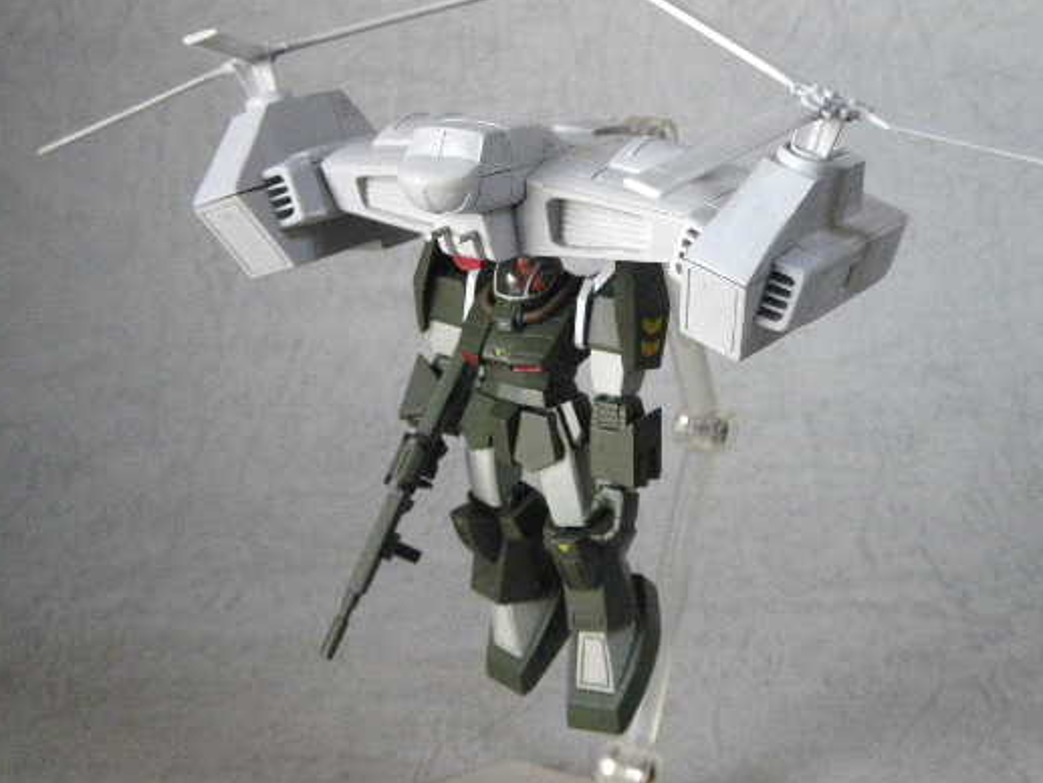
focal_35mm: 52
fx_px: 1567
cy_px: 323
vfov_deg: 28.0
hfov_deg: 36.8
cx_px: 591
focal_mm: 7.5
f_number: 4.2
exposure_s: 1/60
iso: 800
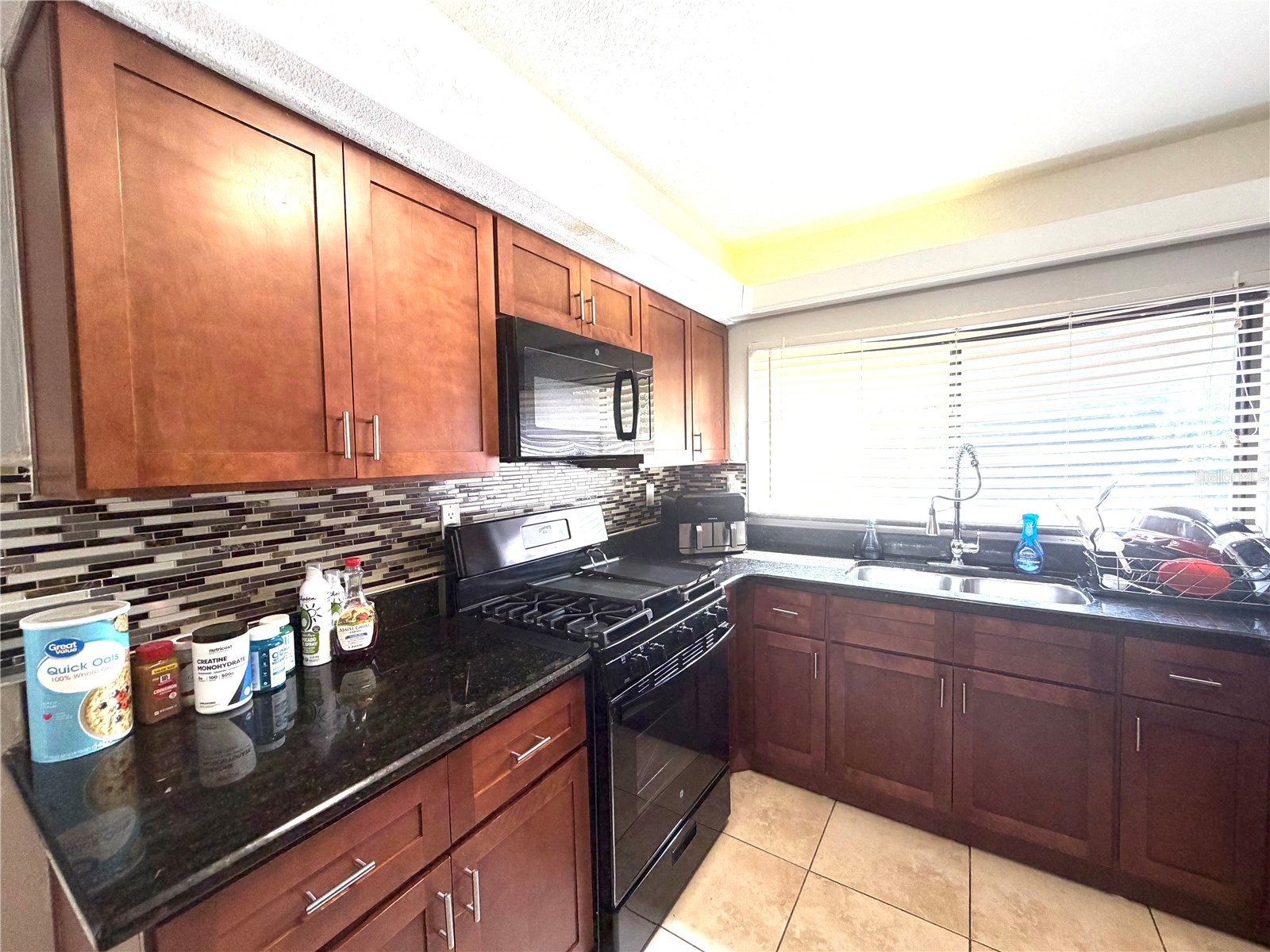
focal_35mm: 14
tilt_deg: -1.9
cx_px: 635
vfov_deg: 85.7
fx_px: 514
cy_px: 476
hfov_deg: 102.1
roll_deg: +1.2
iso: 200
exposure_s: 1/120
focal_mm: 2.22
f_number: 2.2
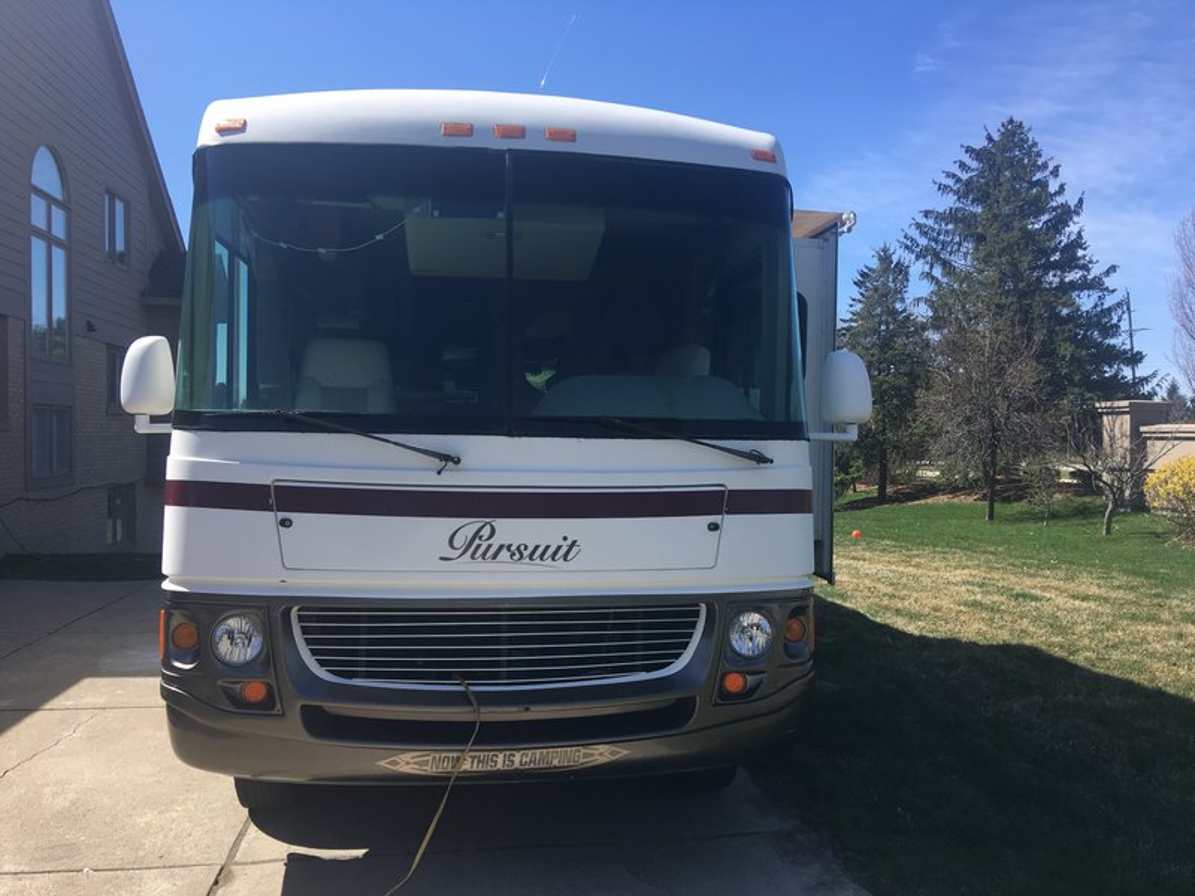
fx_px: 1001
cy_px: 448
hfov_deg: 61.7
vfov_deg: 48.2
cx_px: 598
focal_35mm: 29
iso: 25
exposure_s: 1/1115
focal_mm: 4.15
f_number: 2.2
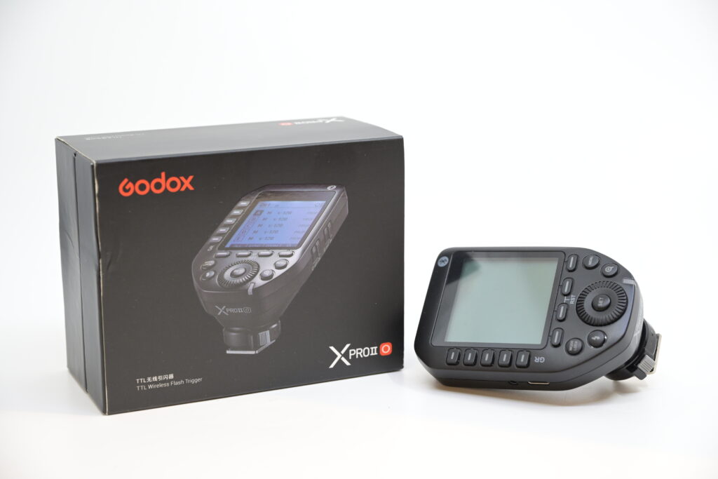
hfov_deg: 28.8
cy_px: 240
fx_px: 1396
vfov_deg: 19.5
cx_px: 359
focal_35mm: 70
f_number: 6.3
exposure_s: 1/250
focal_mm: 70
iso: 1600
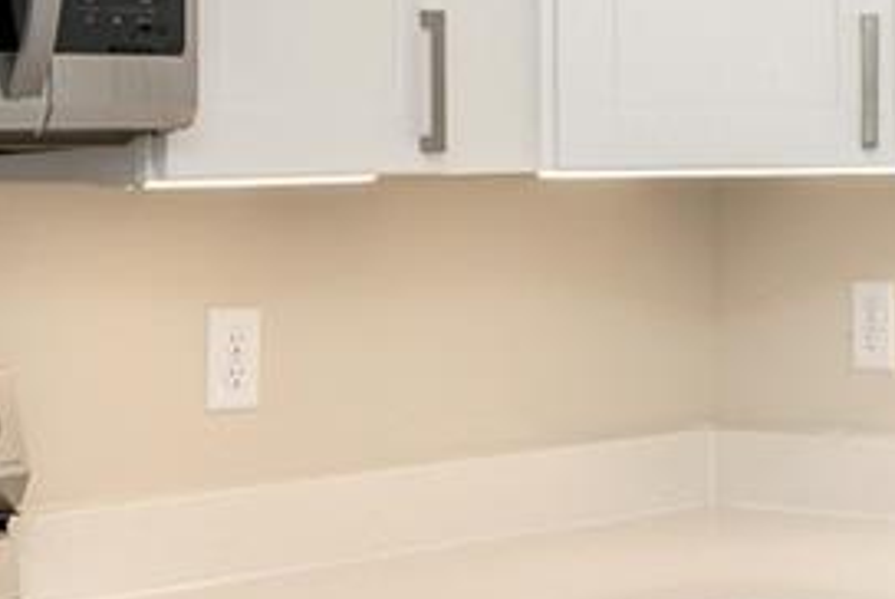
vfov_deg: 11.7
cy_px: 128
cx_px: 1310
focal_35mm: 117
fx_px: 2906
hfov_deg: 16.1
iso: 320
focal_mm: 15.5
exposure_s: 1/100
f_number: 7.1
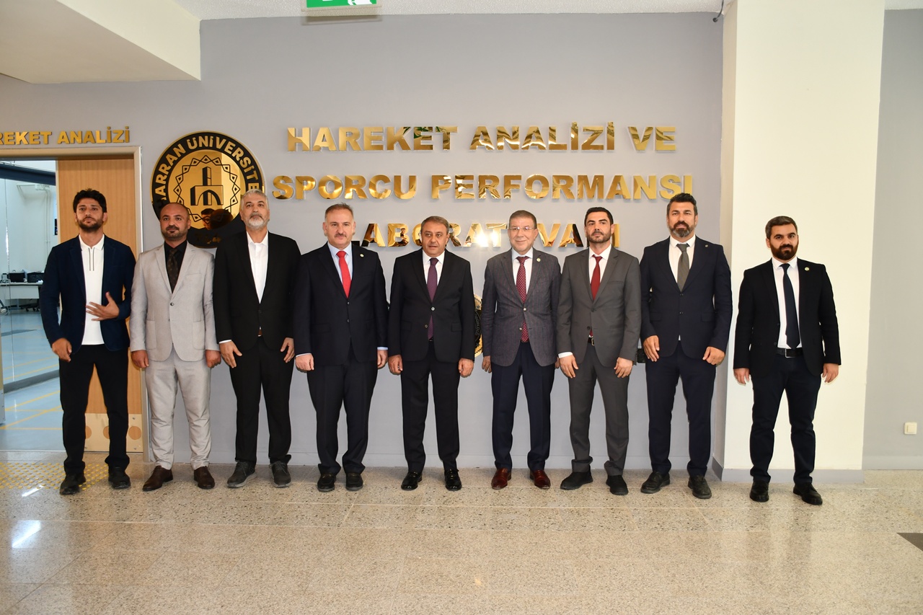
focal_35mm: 30
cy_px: 308
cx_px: 462
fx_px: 769
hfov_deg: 61.9
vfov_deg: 43.6
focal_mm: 20
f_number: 4
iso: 500
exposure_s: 1/60
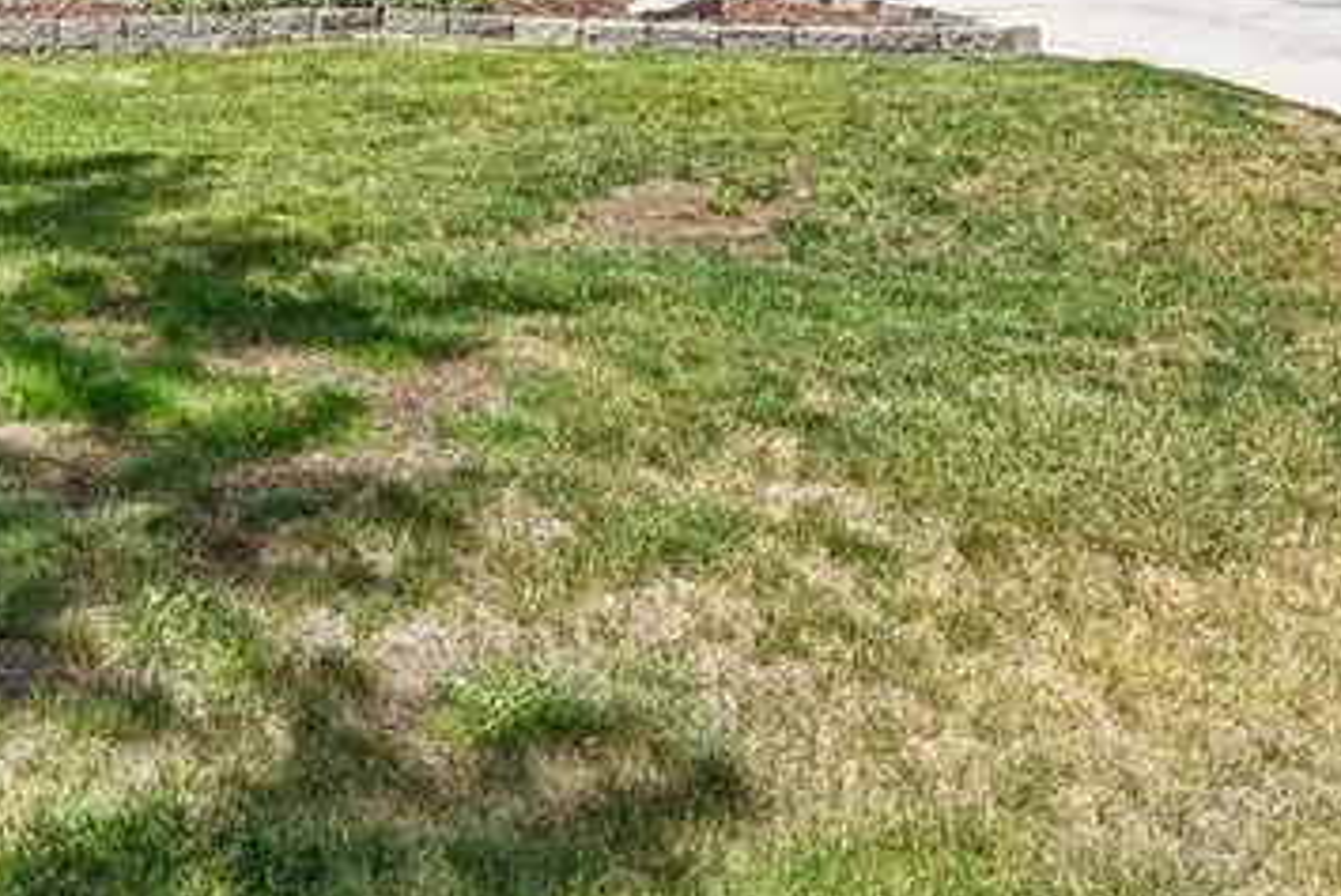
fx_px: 1880
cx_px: 30
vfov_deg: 23.8
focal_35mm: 50
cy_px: -250
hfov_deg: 35.8
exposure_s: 1/320
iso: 400
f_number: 10
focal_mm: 17.5
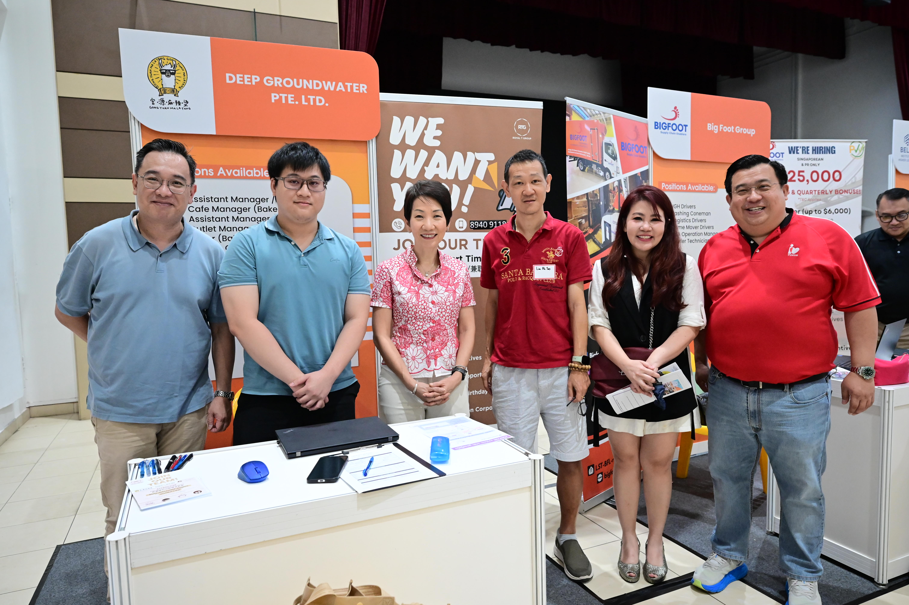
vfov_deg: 55.0
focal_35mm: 23
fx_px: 580
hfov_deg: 76.1
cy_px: 302
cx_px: 454
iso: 5000
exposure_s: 1/160
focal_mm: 23
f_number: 5
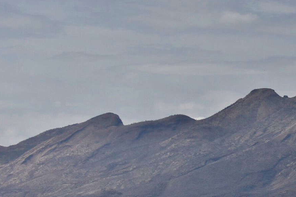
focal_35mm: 496
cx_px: 241
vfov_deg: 2.8
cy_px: 145
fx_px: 4079
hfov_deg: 4.2
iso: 800
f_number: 7.1
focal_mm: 180
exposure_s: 1/3200
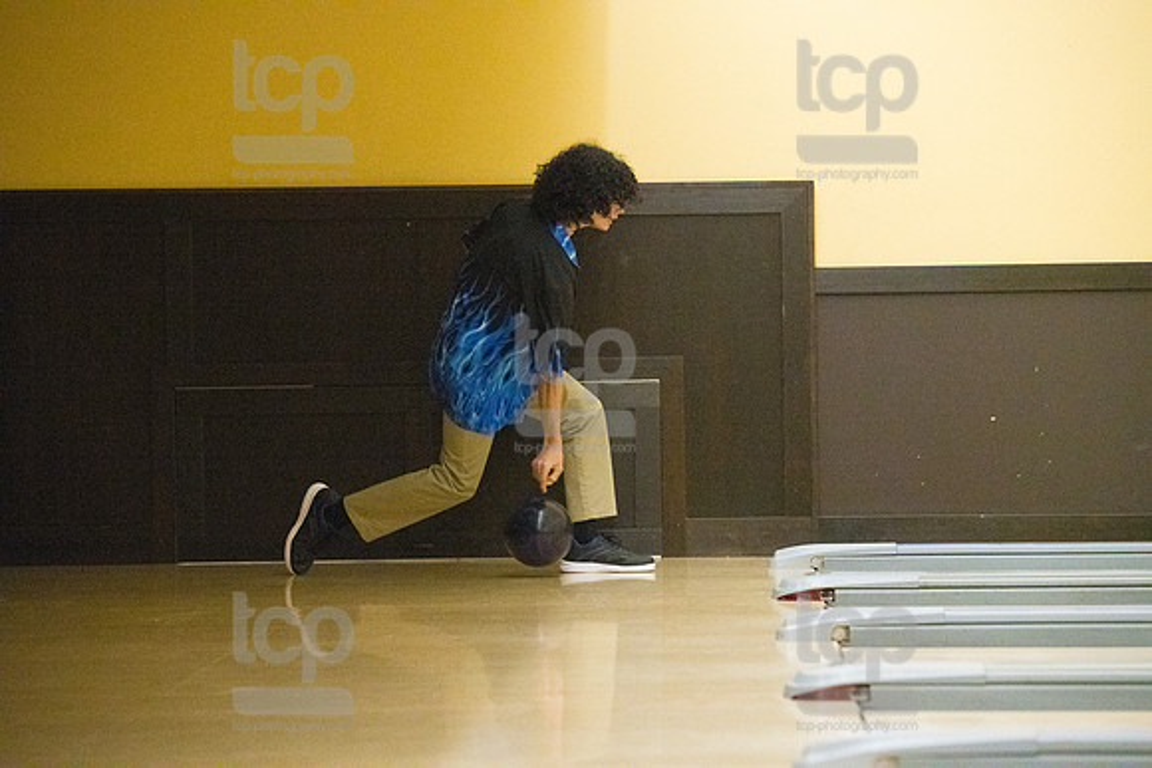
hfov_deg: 14.2
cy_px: 384
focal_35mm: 145
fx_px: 4641
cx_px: 576
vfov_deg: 9.5
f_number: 4.5
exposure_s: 1/1000
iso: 10000
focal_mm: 145
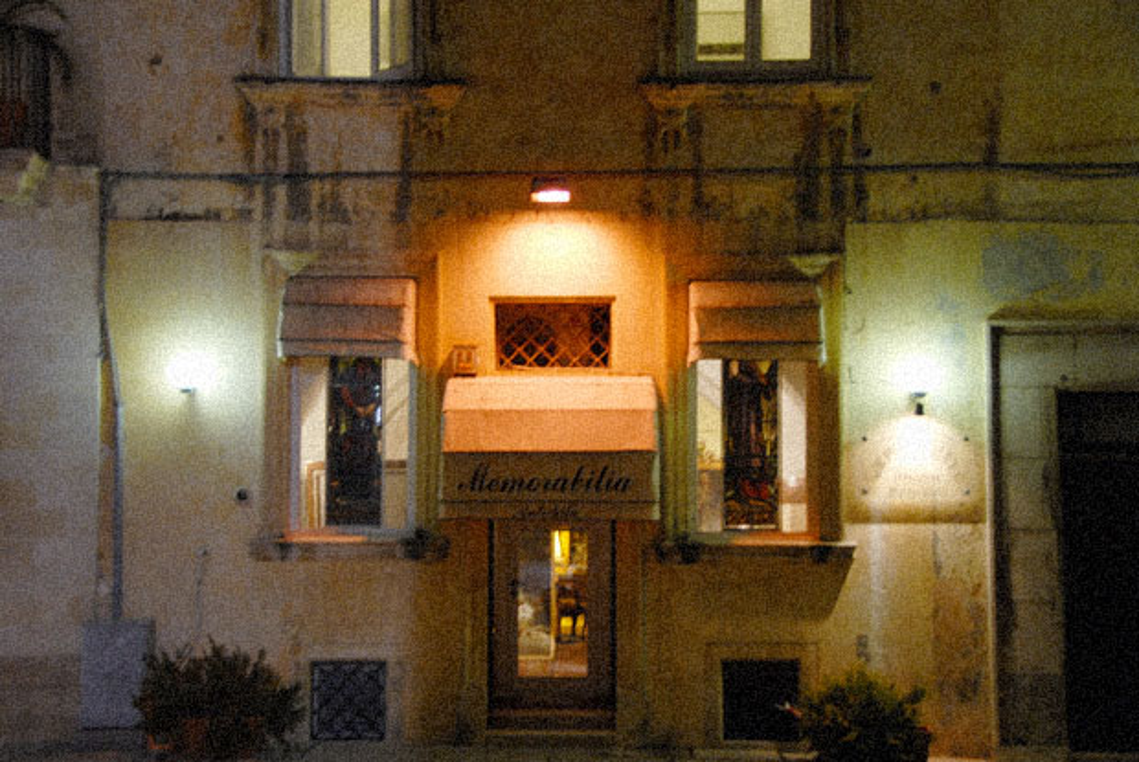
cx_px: 570
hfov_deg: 35.0
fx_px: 1806
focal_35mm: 57
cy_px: 381
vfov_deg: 23.8
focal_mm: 38
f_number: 4.2
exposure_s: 1/10
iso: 500
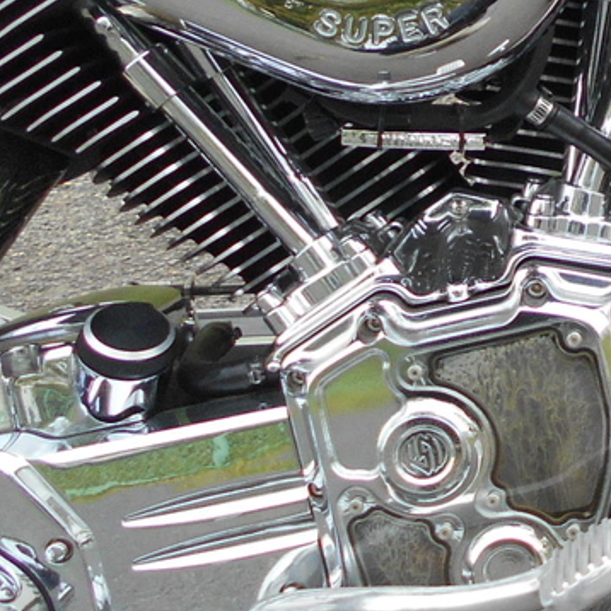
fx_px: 1777
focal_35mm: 89
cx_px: 995
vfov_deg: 19.4
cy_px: 164
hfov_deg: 17.0
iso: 125
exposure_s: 1/250
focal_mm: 5.1
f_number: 3.4
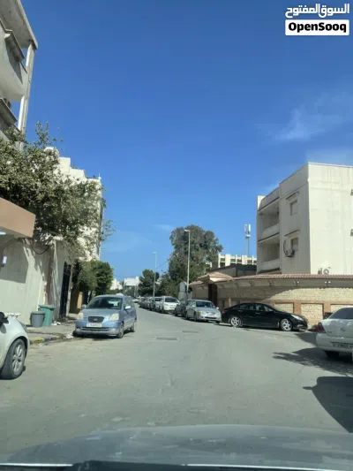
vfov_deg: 69.4
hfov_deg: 54.9
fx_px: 340
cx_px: 176
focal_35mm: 25
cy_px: 236
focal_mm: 5.1
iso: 32
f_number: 1.6
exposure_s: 1/3922
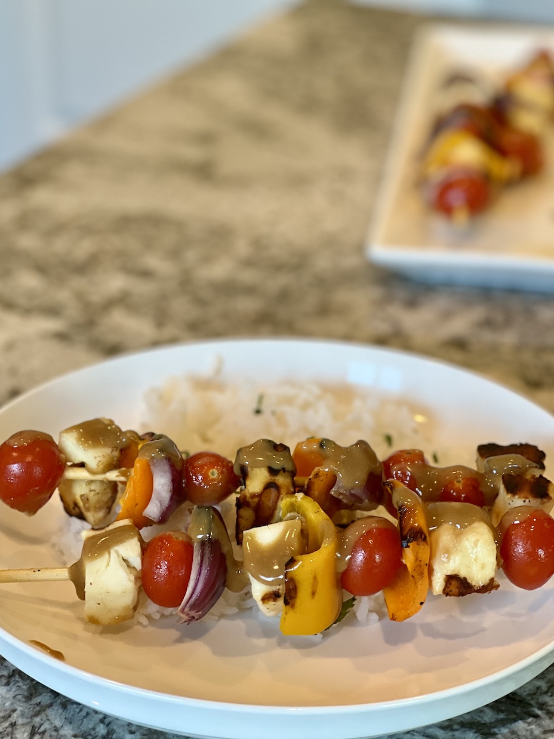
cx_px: 282
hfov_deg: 17.8
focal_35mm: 83
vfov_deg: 23.6
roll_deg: -1.1
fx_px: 1771
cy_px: 393
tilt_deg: -27.7
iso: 160
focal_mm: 9
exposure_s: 1/40
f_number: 2.8
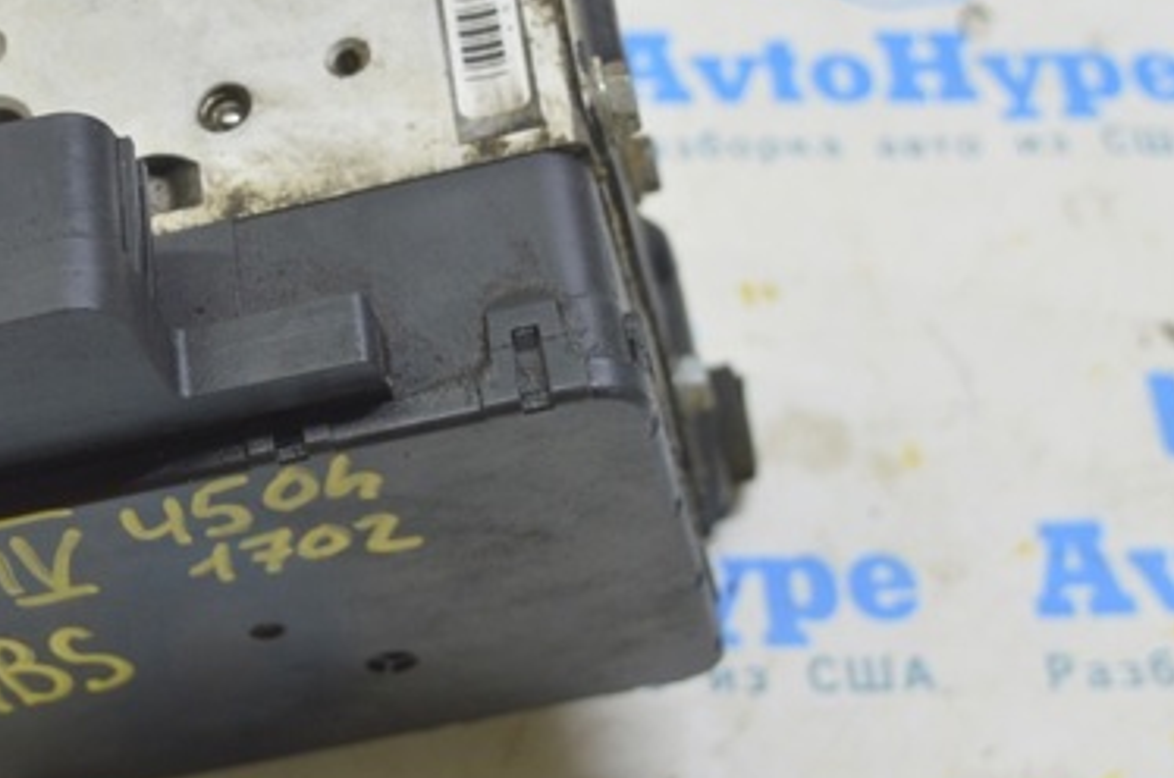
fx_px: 2507
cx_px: 239
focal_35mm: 77
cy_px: 281
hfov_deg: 25.9
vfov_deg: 17.6
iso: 400
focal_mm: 30
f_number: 5.6
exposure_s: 1/20
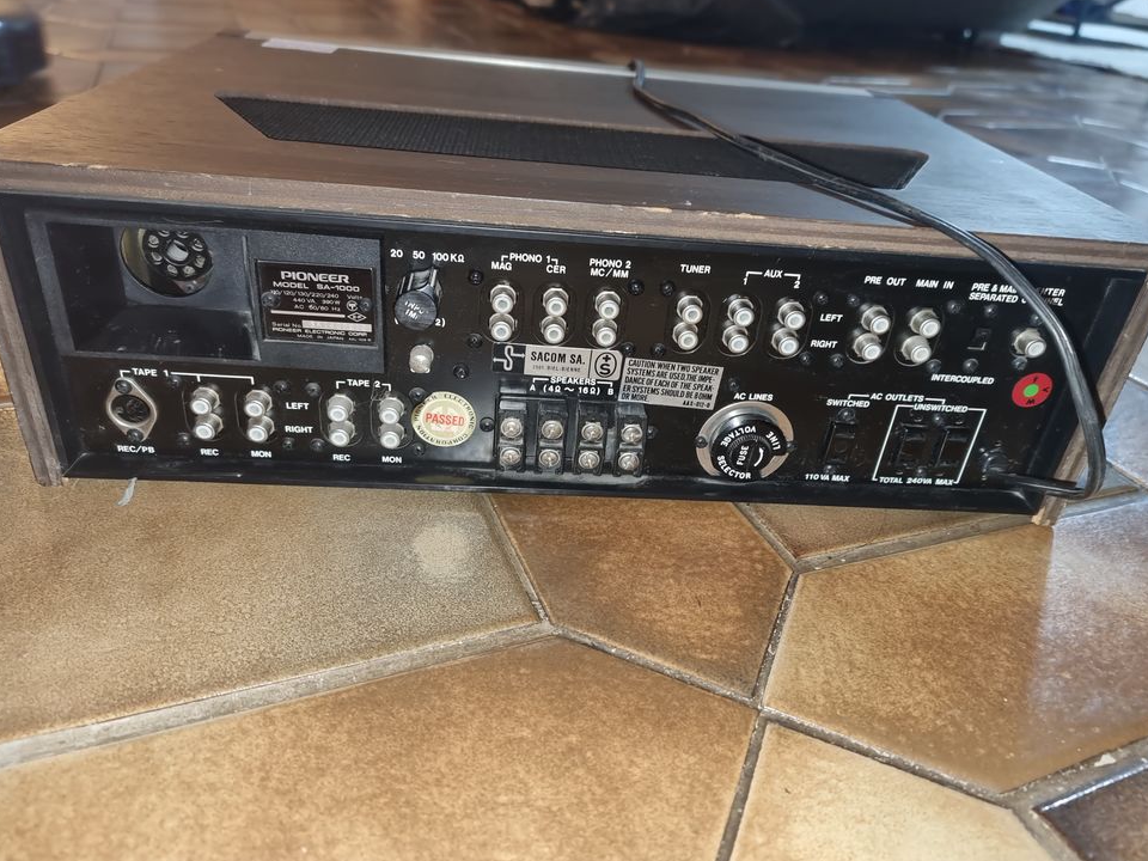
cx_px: 573
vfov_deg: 54.9
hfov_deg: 69.4
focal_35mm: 25
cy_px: 419
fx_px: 829
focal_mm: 6.7
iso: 400
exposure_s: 1/50
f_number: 1.8
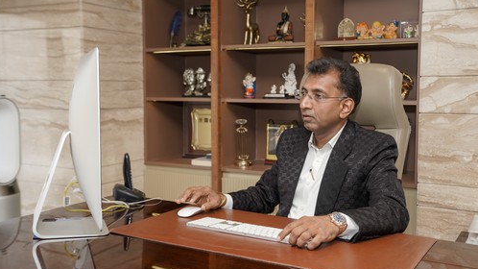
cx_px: 241
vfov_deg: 28.3
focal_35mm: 42
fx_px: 532
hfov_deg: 48.4
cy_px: 131
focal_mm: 39
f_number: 4
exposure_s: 1/200
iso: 500
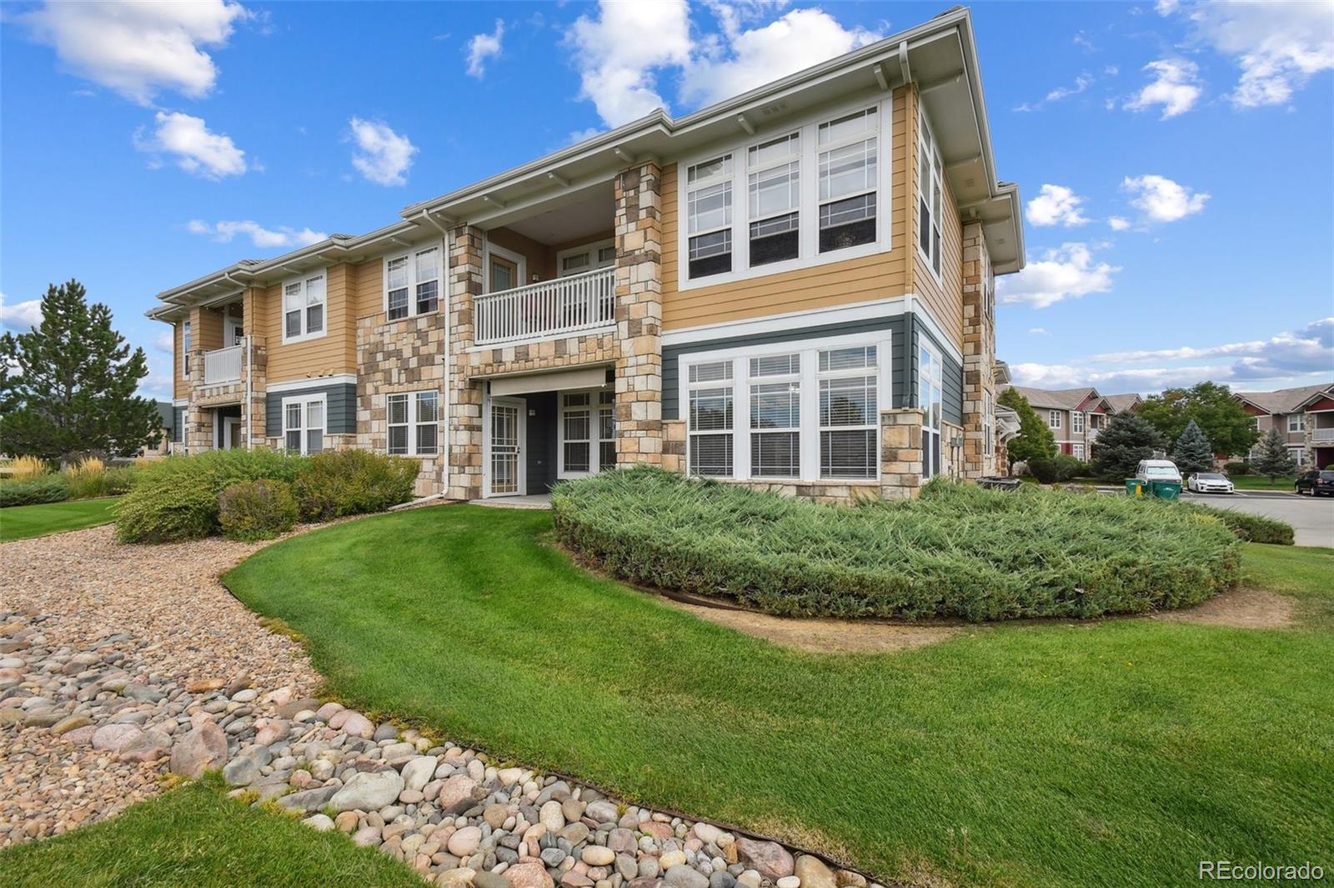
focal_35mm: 15
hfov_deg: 100.4
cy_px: 444
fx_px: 556
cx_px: 667
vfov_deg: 77.3
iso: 400
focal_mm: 10
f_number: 11
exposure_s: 1/400
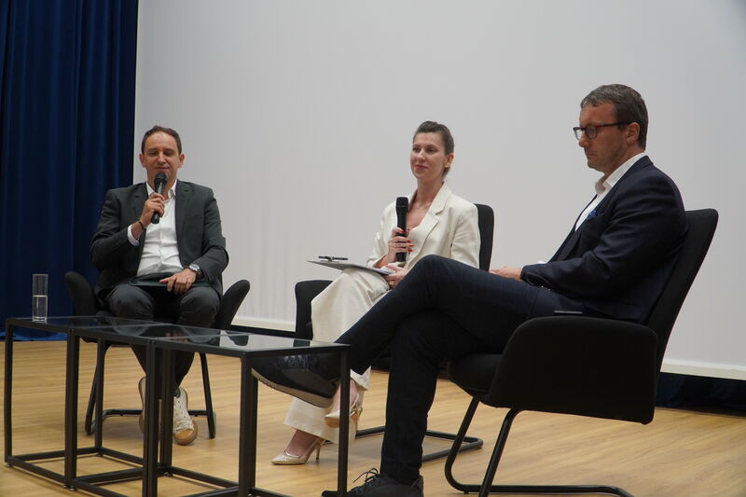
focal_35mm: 45
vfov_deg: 29.9
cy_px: 248
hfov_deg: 43.6
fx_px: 932
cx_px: 373
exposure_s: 1/160
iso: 800
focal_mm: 30
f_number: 4
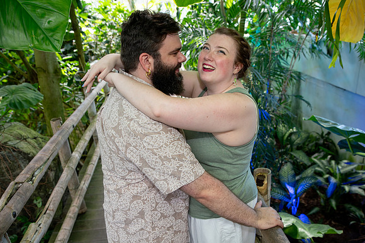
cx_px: 186
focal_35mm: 29
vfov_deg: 44.6
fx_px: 296
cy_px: 131
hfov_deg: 63.3
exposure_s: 1/200
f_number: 3.2
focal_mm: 26
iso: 500
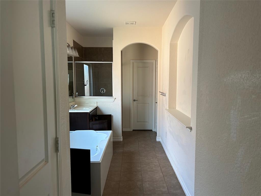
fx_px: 196
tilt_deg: -4.7
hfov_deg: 67.3
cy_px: 98
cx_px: 130
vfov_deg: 53.1
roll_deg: -0.1
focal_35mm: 26
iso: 125
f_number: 1.5
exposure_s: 1/73
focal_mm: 5.7
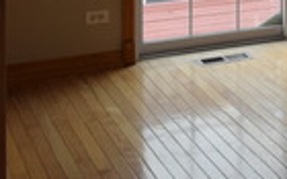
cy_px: -184
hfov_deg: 14.3
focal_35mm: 126
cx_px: 545
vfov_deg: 9.6
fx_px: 984
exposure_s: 1/160
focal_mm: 18
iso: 400
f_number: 6.3
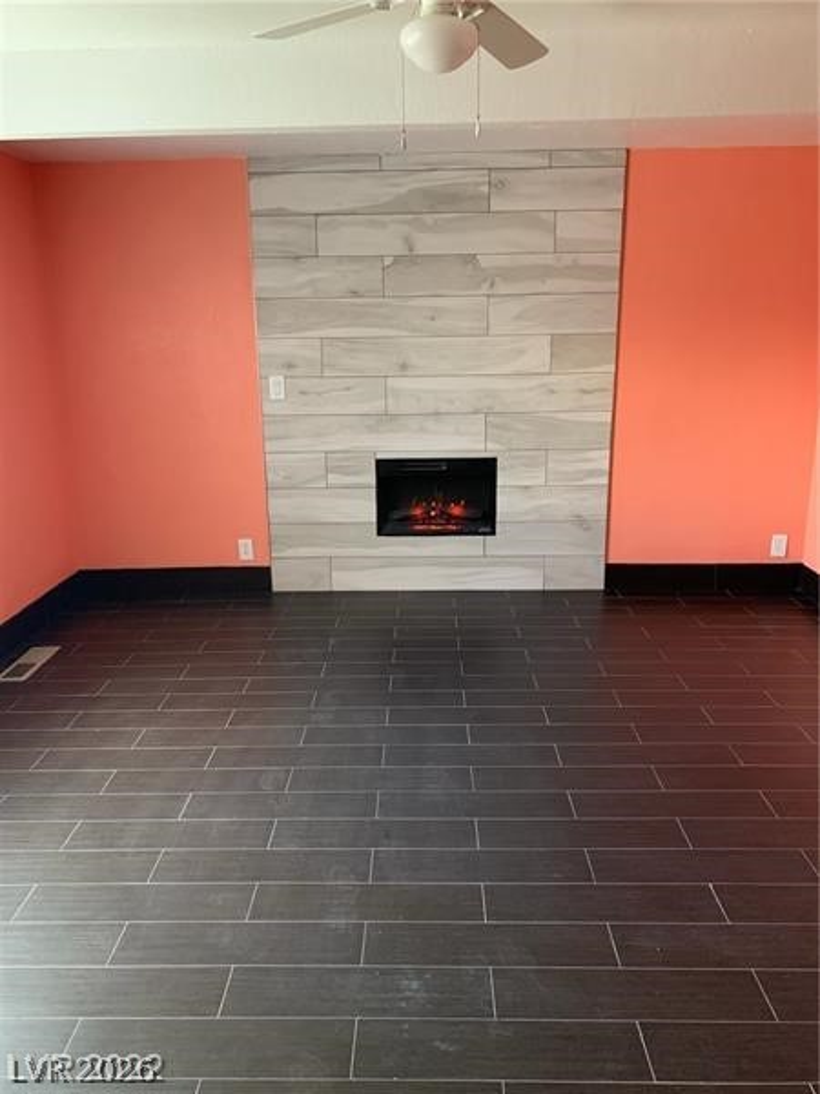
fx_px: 821
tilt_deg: -15.4
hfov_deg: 53.1
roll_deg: -0.8
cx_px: 410
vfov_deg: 67.3
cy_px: 547
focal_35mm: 26
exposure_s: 1/60
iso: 400
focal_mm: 4.25
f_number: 1.8
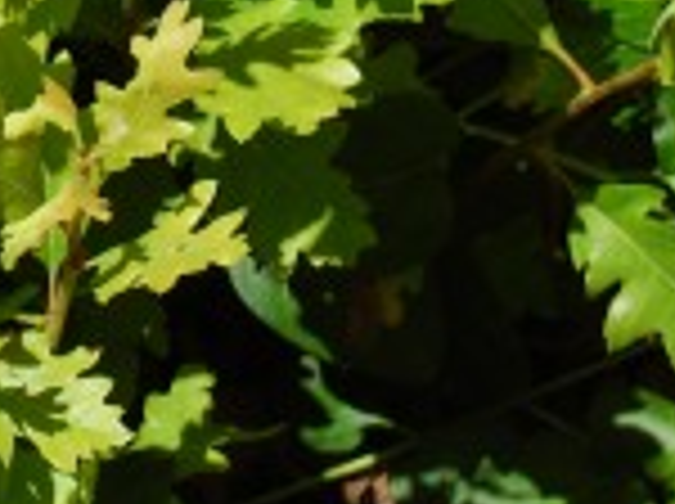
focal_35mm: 317
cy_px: -288
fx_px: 6170
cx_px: -423
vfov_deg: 4.6
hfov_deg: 6.2
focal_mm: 55
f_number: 9
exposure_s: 1/320
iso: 200
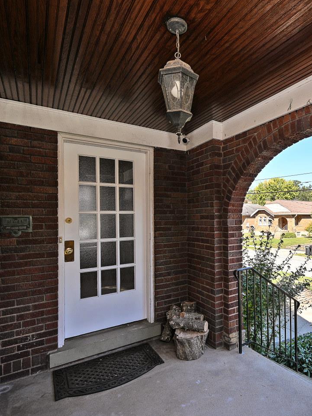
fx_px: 252
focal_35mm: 21
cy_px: 216
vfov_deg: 79.0
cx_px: 228
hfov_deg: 60.5
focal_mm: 14
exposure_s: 1/160
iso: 100
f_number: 6.3
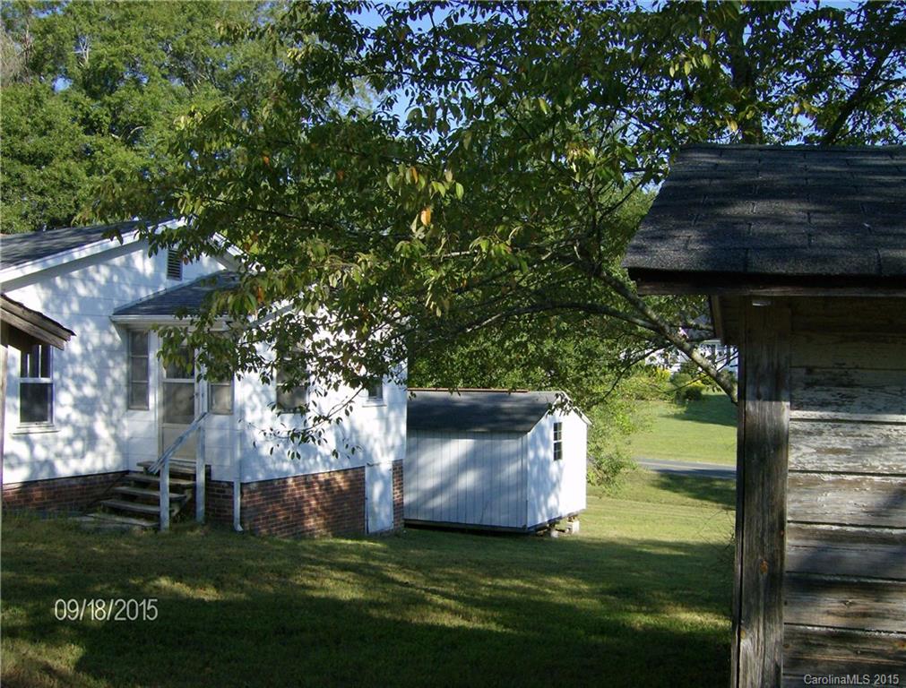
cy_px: 344
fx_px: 947
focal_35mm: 36
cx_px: 453
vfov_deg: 40.0
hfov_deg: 51.1
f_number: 4.7
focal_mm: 6
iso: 100
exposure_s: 1/362
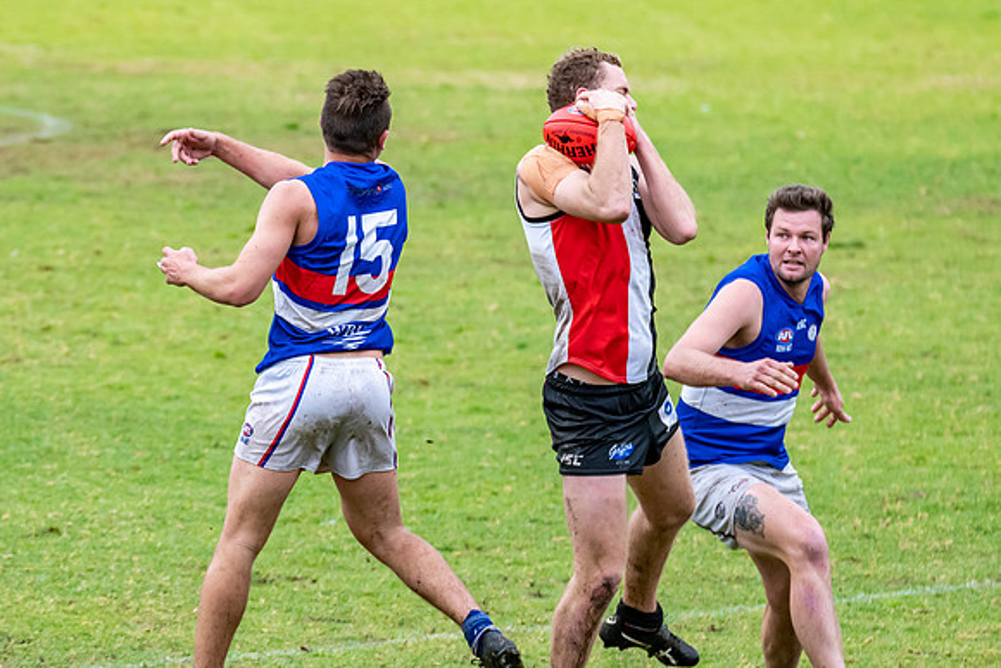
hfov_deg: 3.6
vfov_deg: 2.4
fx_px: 15980
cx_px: 362
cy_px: 242
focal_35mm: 575
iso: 1250
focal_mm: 300
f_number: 7.1
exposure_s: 1/2000
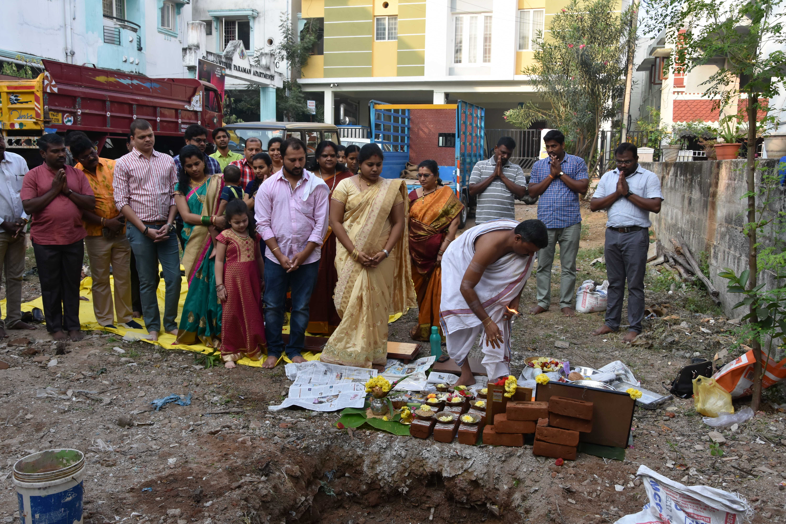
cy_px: 262
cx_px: 393
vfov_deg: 40.0
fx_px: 720
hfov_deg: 57.2
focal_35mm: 33
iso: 640
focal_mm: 22
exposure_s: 1/320
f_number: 9
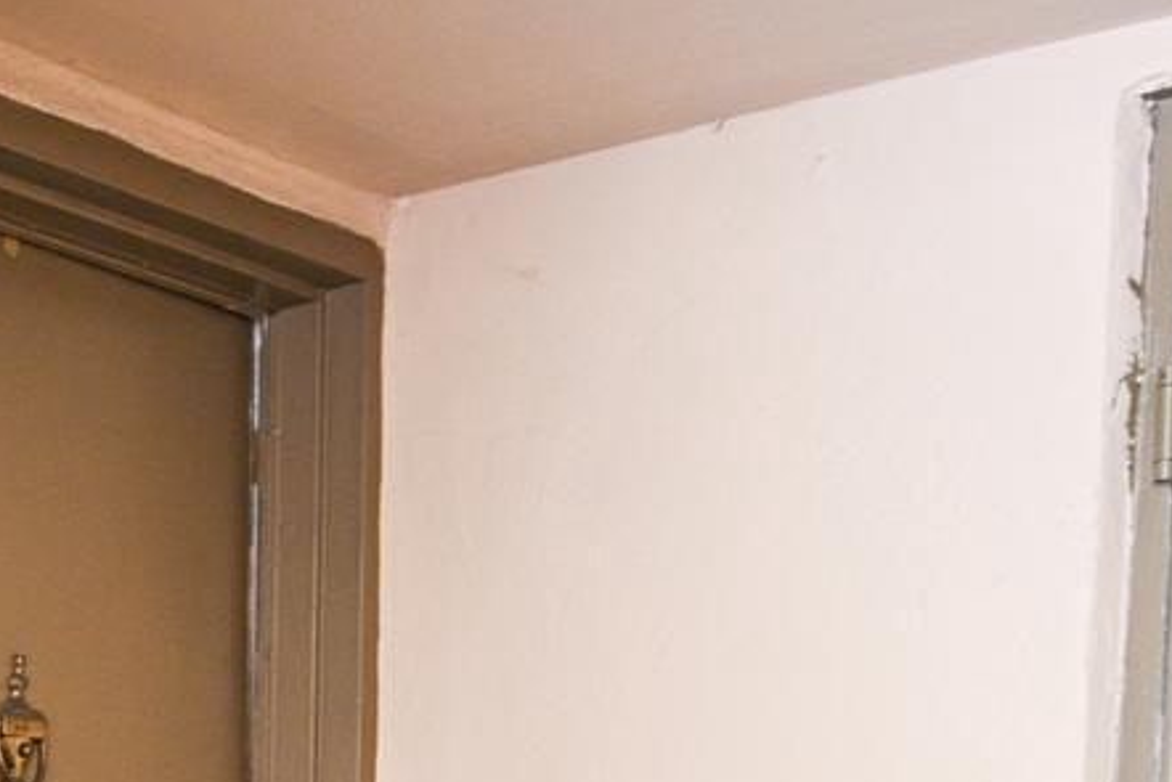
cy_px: 1507
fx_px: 2866
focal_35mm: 88
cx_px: -536
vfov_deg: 13.5
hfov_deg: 20.2
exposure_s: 1/20
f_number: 4
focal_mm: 19
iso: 640
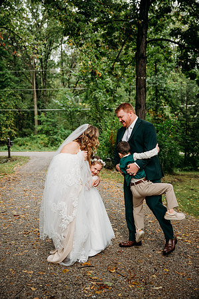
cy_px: 150
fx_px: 340
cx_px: 100
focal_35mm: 41
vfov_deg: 47.4
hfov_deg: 32.6
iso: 200
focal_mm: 41
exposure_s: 1/500
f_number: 3.2
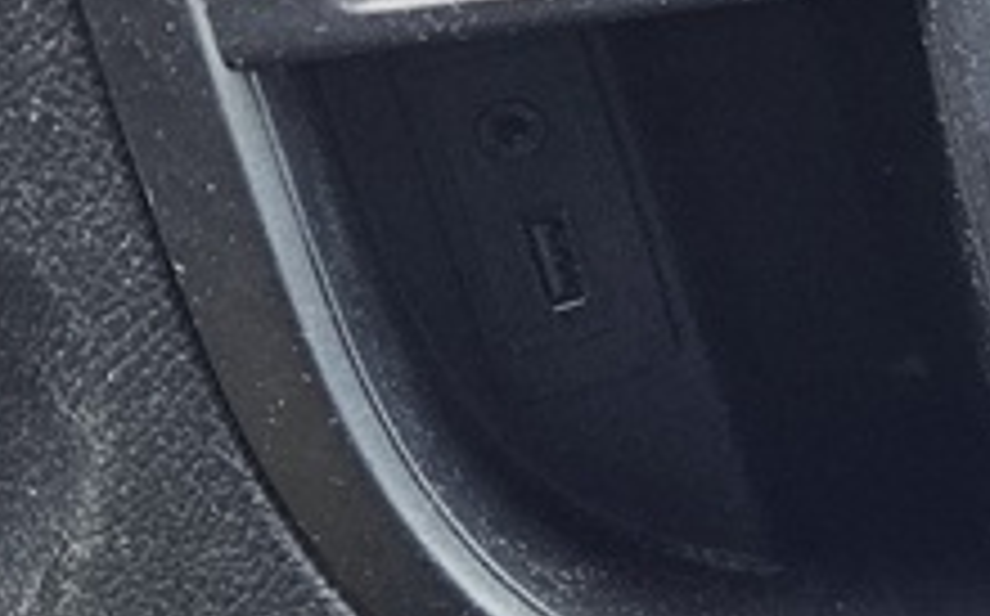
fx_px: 2992
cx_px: 1894
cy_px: 0
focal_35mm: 111
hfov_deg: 15.5
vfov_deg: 11.6
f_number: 1.8
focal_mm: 5.4
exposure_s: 1/50
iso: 200
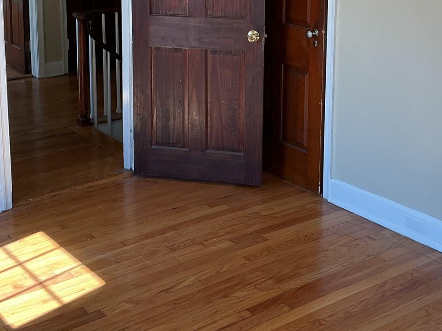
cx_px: 204
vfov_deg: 24.2
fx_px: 753
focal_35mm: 59
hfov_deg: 32.7
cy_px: 42
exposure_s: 1/120
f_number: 1.8
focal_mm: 3
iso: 32
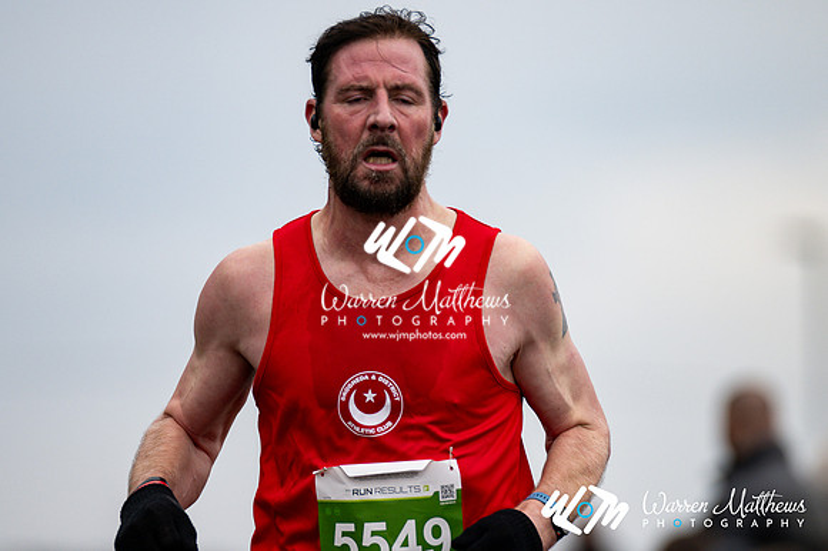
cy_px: 276
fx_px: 10344
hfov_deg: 4.6
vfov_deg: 3.1
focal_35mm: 450
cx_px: 414
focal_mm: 300
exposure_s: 1/1600
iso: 450
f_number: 2.8
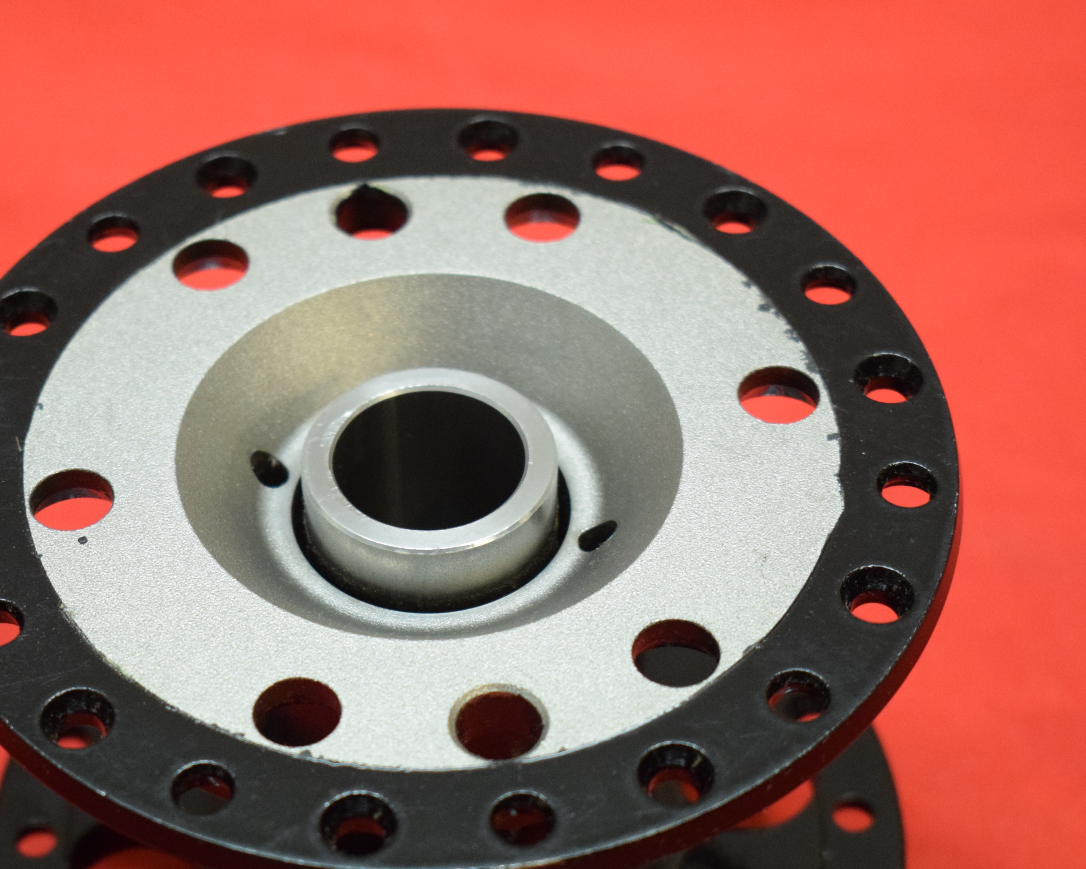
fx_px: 3076
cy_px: 532
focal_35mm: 96
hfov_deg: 20.0
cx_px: 394
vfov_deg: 16.1
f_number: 5
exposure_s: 1/125
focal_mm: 45
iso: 2500
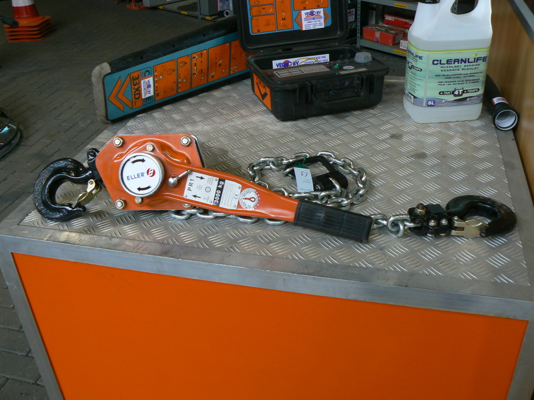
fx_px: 555
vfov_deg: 39.7
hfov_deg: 51.4
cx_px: 267
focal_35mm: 36
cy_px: 200
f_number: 2.8
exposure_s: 1/40
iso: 100
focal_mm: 6
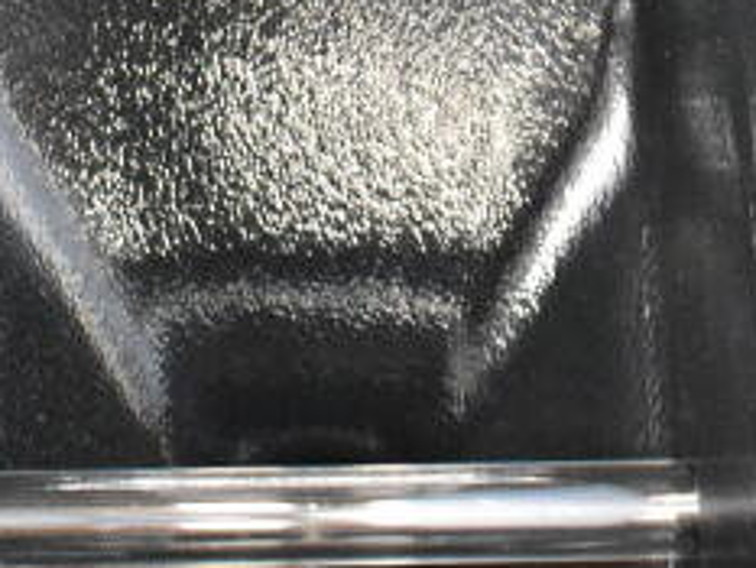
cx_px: 357
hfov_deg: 16.6
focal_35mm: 119
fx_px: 2598
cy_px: -428
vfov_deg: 11.6
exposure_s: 1/30
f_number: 3.8
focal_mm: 21
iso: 5600
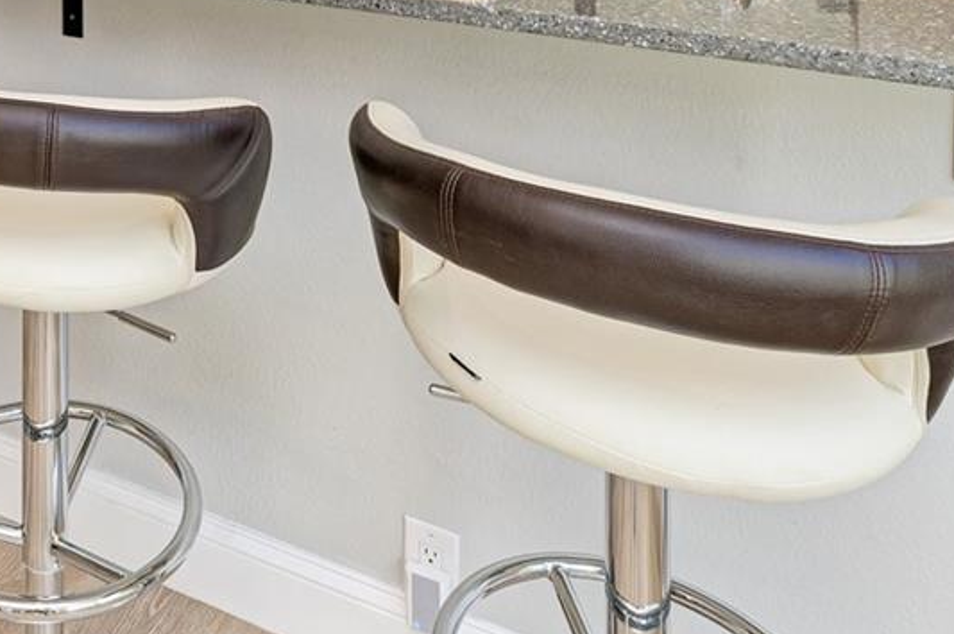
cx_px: 61
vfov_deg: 24.4
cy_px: -271
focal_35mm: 45
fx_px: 1191
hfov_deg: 39.8
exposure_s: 1/15
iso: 200
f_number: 9
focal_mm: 15
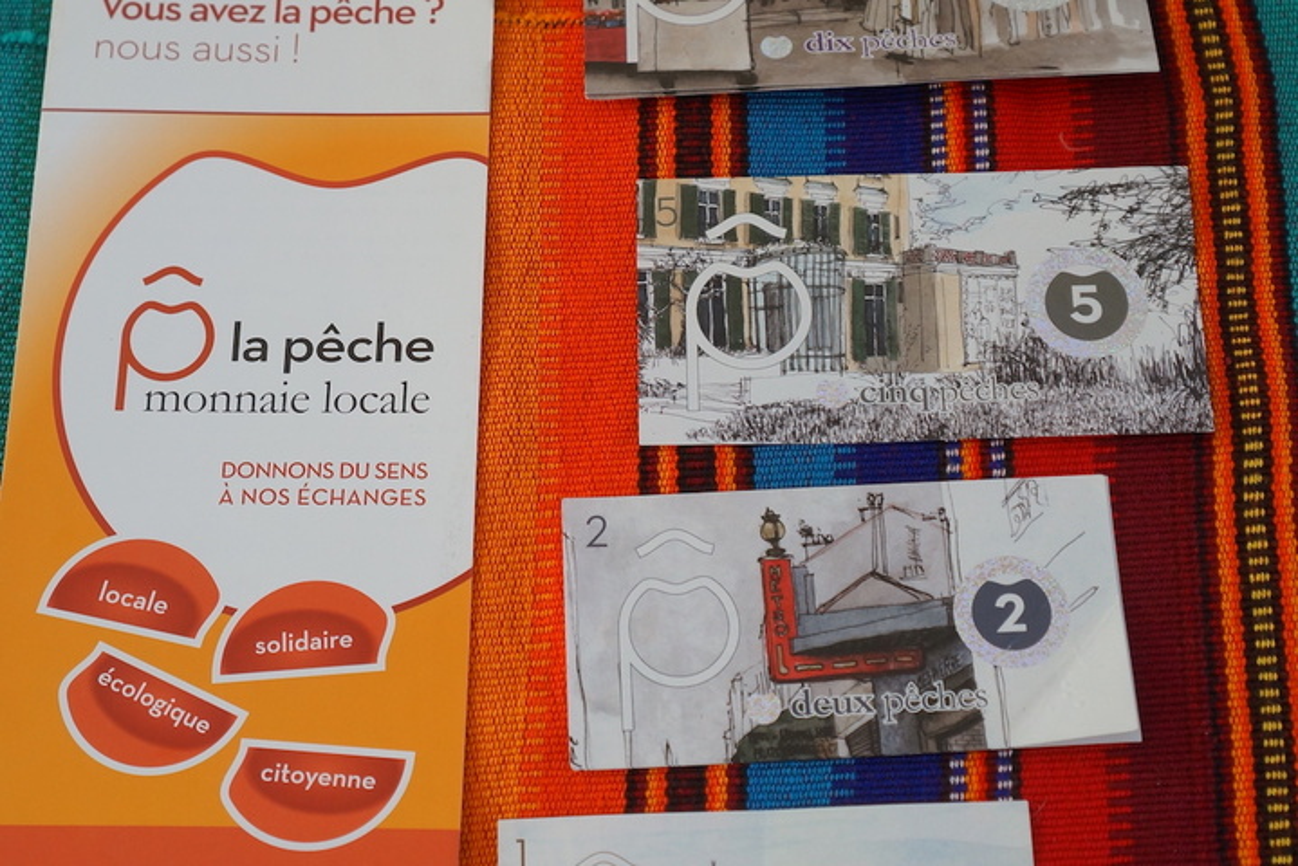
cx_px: 649
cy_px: 433
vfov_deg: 31.9
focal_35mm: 42
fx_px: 1515
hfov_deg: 46.4
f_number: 4
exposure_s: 1/60
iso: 640
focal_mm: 28
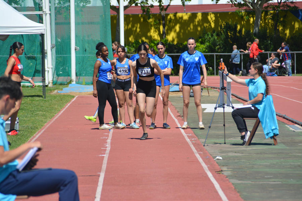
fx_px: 2516
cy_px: 100
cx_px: 151
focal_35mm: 300
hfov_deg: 6.9
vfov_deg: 4.6
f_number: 7.1
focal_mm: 200
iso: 400
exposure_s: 1/1600
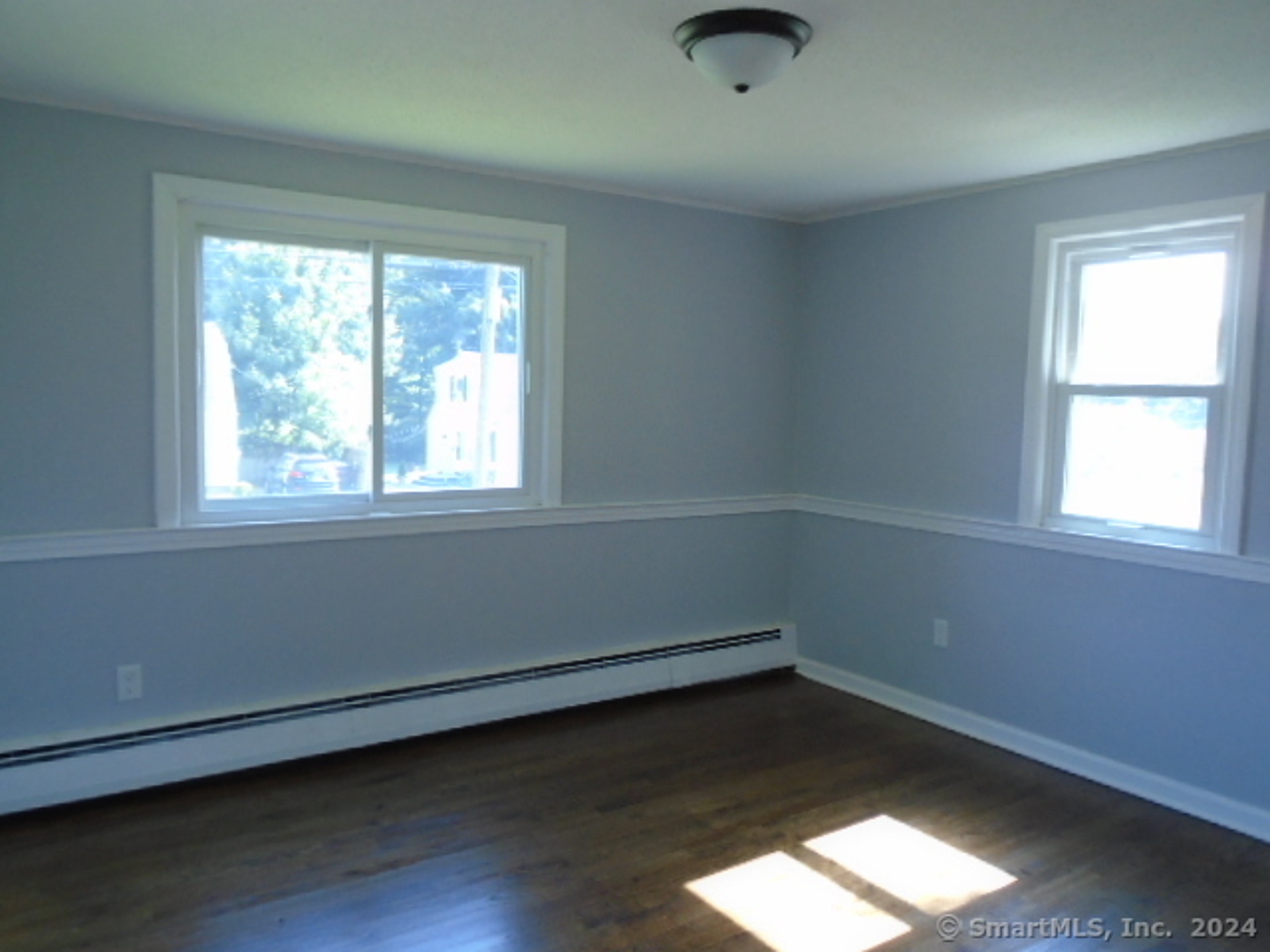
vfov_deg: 53.1
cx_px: 635
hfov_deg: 67.3
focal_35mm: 26
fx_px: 954
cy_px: 476
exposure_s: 1/30
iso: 200
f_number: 3.2
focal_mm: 4.6
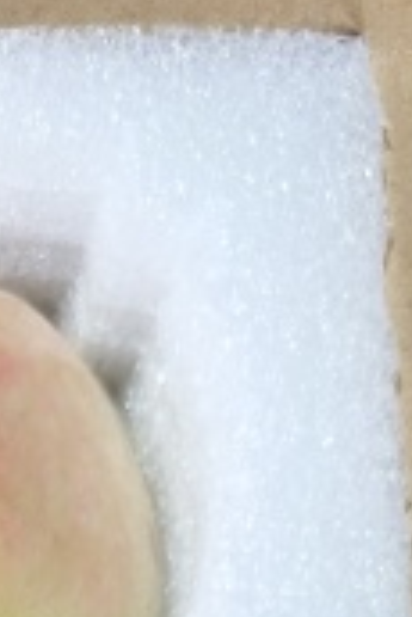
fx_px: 2535
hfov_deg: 8.6
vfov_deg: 11.1
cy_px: 1580
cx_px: -491
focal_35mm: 148
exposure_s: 1/100
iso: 262
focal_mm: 5.6
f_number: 1.57
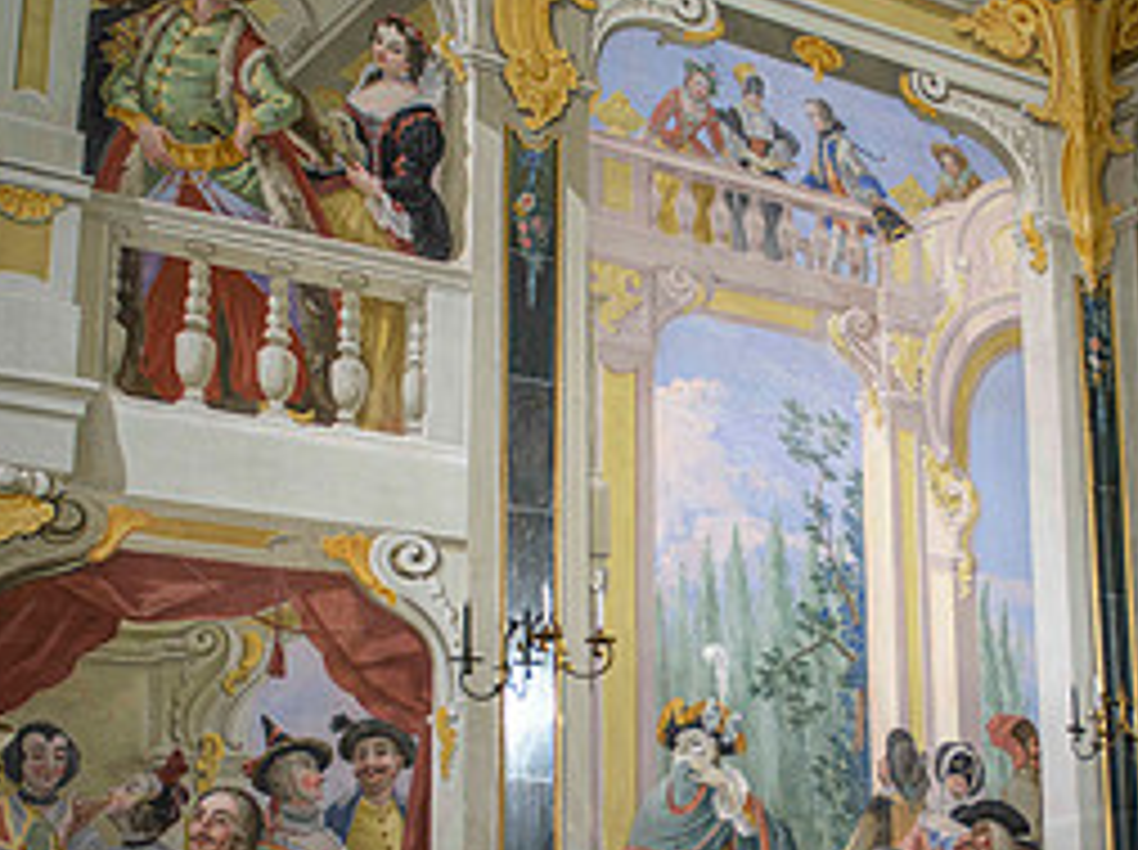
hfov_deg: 36.0
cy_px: 668
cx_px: 729
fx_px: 1740
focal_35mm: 53
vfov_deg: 27.0
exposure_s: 1/50
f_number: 2.8
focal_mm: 24
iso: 200
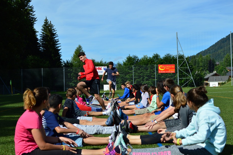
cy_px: 79
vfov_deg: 23.1
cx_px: 112
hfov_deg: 34.2
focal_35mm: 59
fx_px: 379
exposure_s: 1/2500
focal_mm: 35
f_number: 3.2
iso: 100
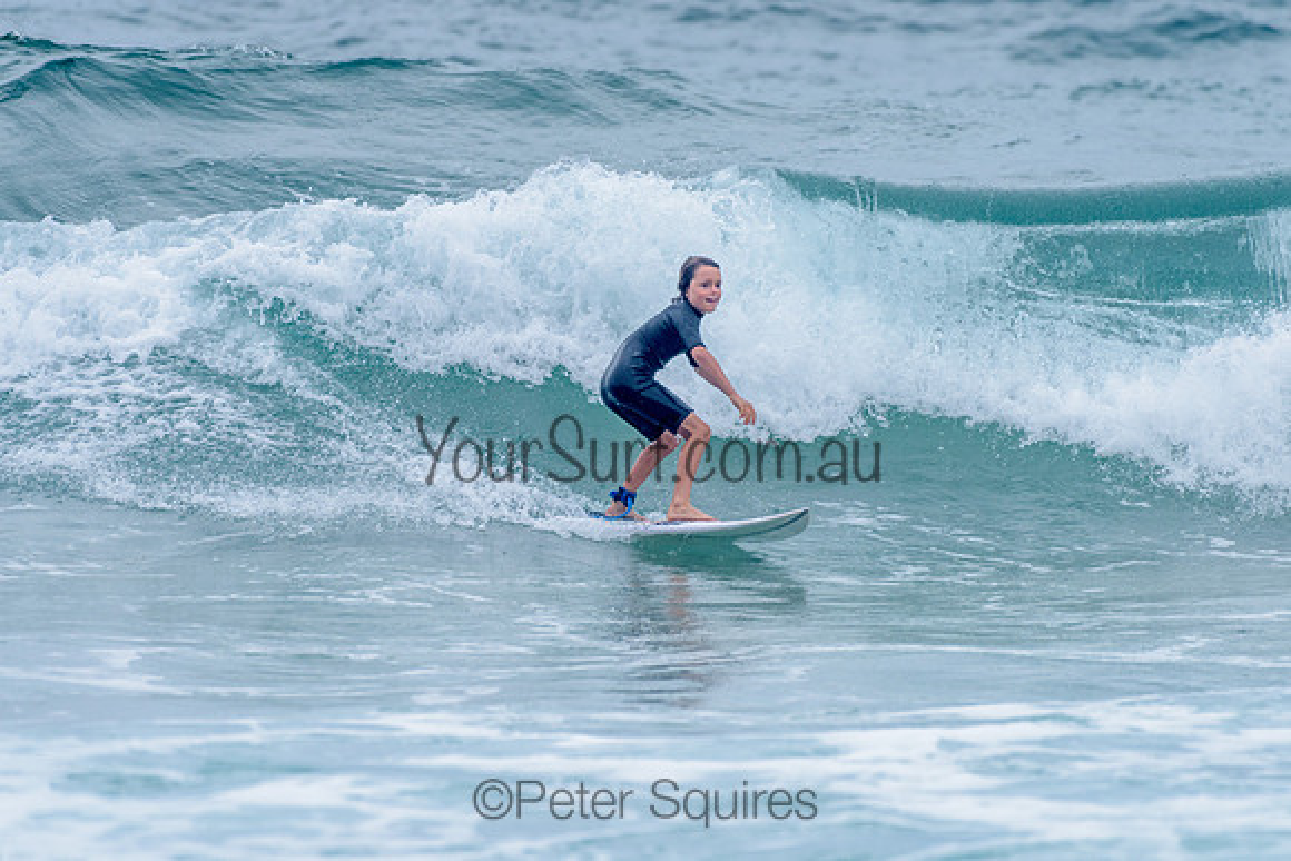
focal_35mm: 613
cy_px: 347
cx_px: 685
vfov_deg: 2.2
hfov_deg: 3.4
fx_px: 21980
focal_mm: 500
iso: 180
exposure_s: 1/2000
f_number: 5.6
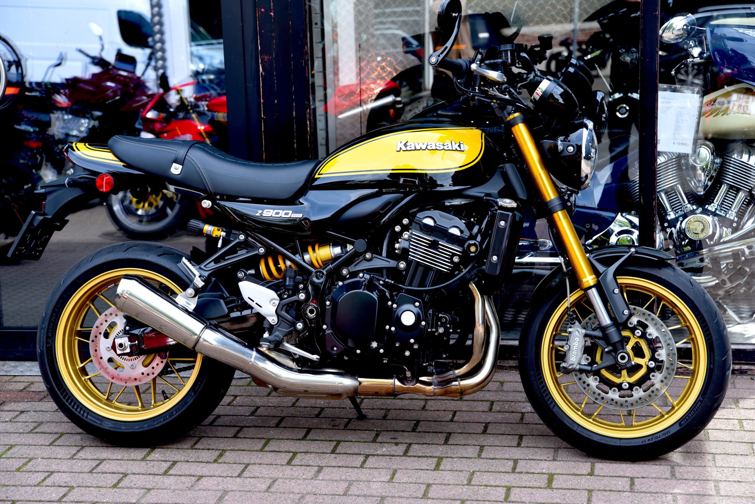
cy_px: 252
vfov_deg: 19.5
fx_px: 1469
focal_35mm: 70
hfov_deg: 28.8
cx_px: 378
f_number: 4.5
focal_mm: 70
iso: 100
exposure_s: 1/80
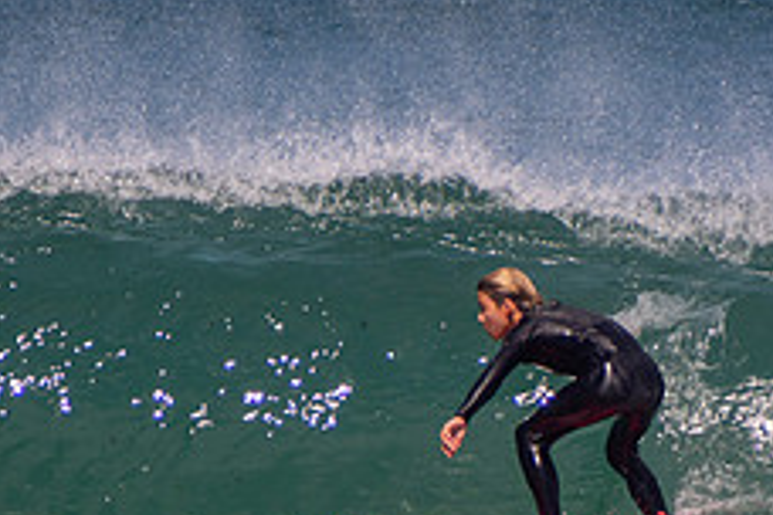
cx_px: 458
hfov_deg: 1.4
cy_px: 625
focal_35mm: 1527
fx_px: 32786
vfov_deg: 0.9
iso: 180
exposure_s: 1/1250
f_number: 5.6
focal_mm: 400
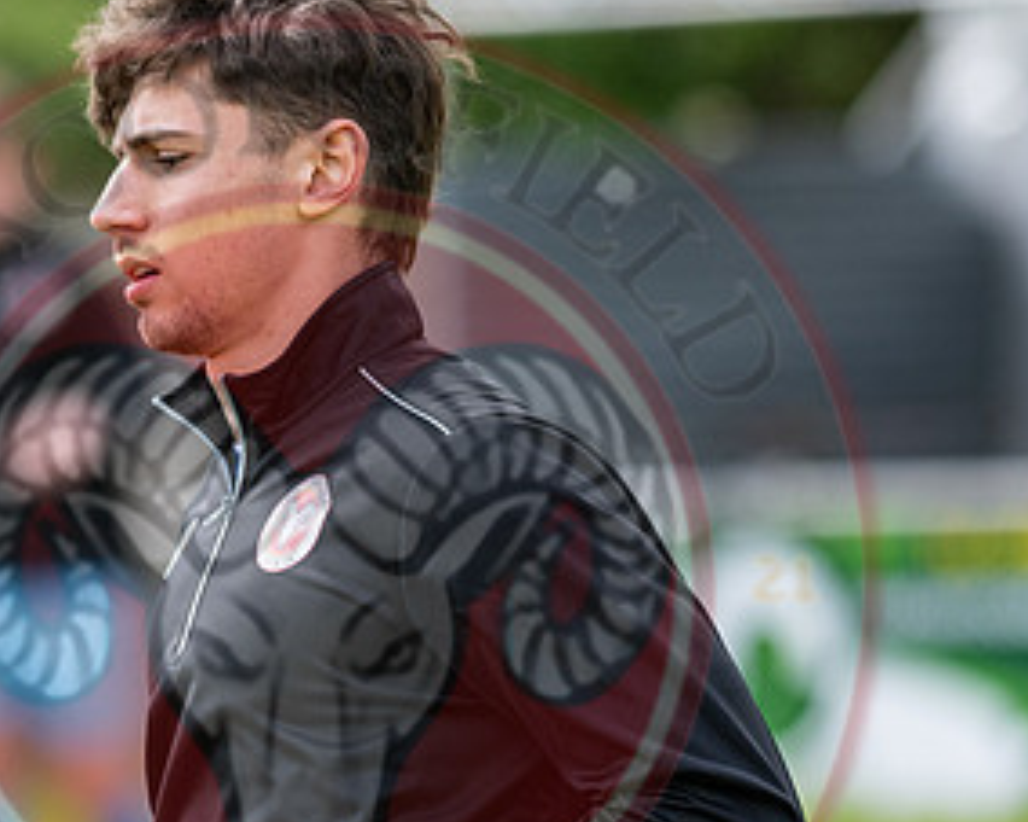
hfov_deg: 3.7
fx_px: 15785
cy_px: 591
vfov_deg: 3.0
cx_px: 347
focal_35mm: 519
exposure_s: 1/3200
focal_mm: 135
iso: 200
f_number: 1.8
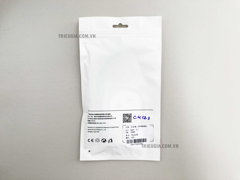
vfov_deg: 49.7
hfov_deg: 63.4
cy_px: 90
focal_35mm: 28
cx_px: 120
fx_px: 194
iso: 20
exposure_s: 1/558
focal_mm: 3.99
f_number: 1.8
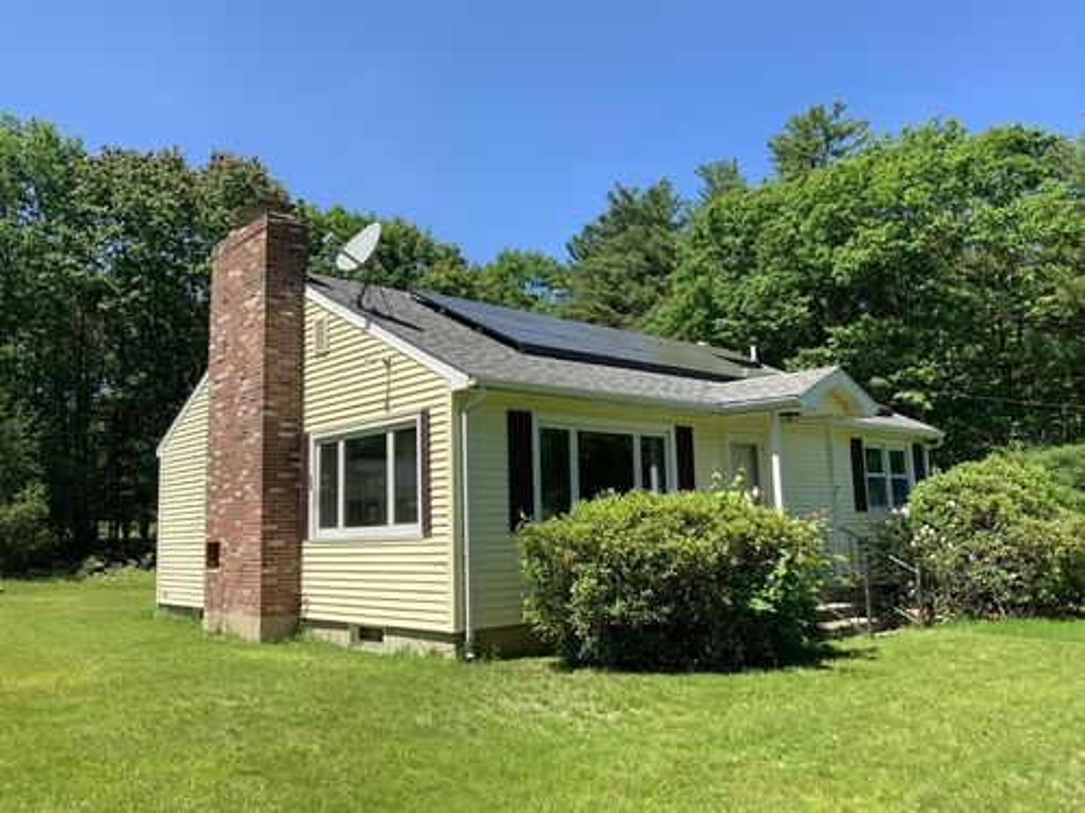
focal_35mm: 29
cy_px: 406
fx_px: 909
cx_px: 542
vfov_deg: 48.2
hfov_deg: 61.7
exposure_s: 1/1250
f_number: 1.8
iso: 16
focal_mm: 3
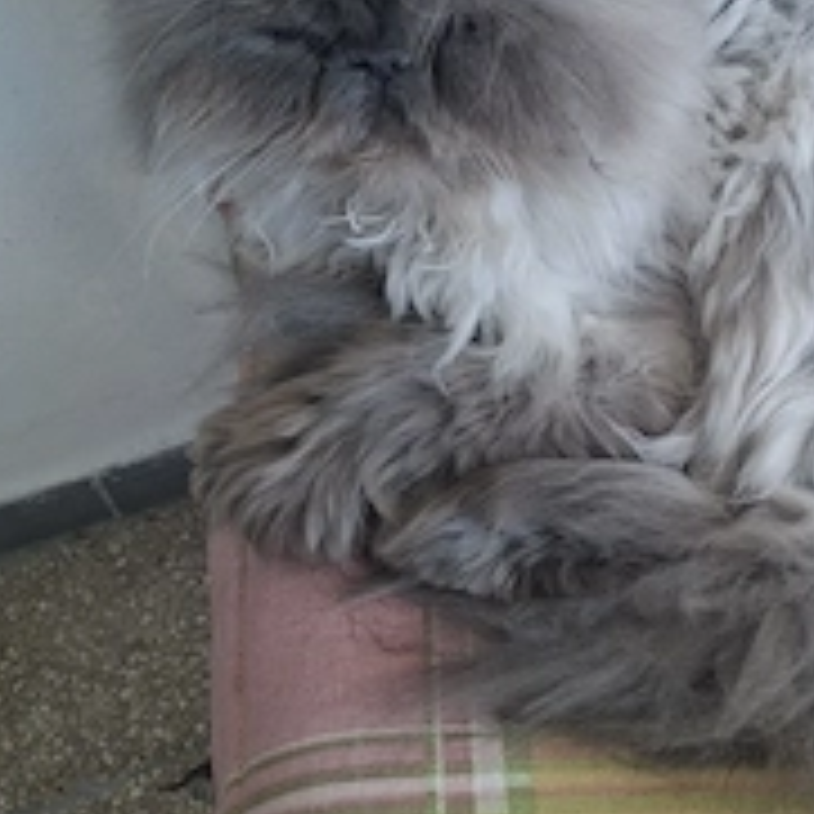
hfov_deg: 36.4
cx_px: 643
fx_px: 1197
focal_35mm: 45
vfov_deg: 37.1
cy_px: 265
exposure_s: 1/100
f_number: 1.8
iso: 50
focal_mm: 5.54
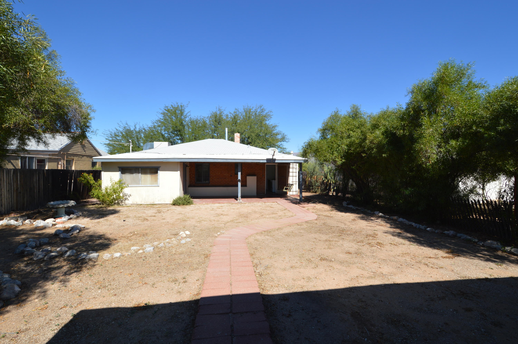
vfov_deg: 77.2
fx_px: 216
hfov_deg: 100.4
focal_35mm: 15
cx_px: 259
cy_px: 172
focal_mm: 10
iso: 100
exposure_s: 1/200
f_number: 9
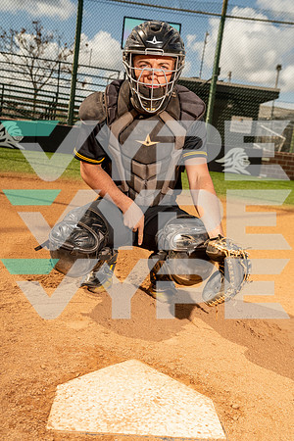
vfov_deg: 46.4
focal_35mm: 42
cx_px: 147
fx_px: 514
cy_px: 220
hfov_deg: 31.9
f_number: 5.6
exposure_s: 1/250
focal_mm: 42
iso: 100
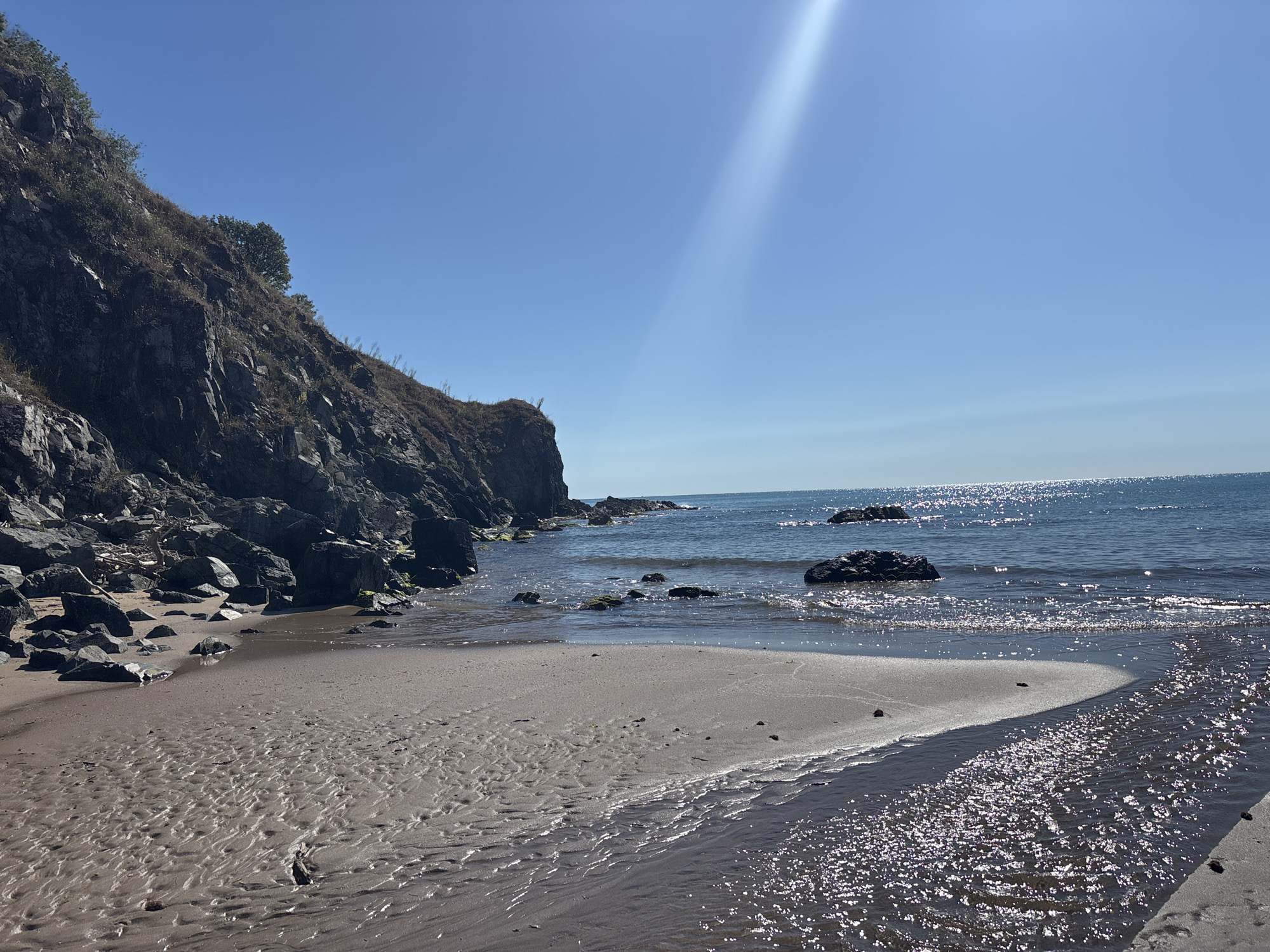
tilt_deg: +1.4
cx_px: 635
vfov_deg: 53.1
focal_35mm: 26
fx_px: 954
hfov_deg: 67.3
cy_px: 476
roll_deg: +1.9
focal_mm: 5.96
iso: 50
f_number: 1.6
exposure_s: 1/9901
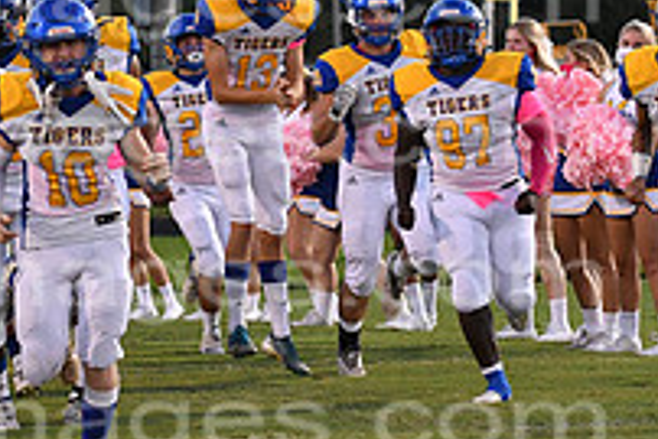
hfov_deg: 6.8
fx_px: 5524
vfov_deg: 4.6
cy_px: 70
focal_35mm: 302
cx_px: -134
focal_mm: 70
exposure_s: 1/800
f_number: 4
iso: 1600
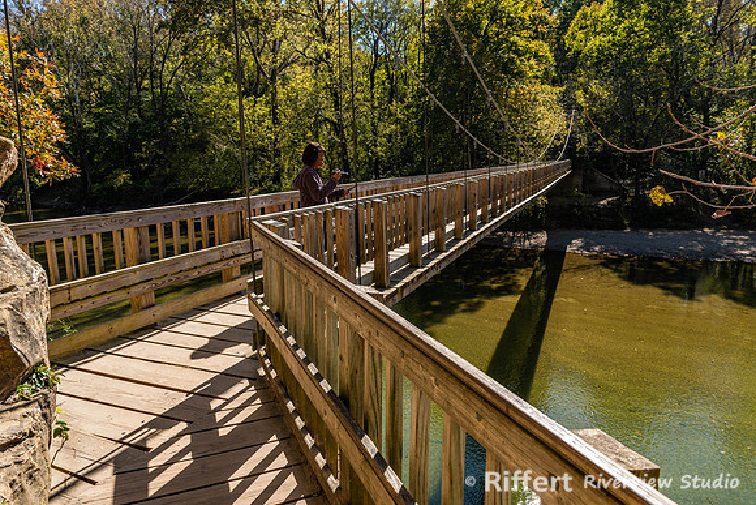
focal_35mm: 24
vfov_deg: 53.2
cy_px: 252
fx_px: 504
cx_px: 378
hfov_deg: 73.7
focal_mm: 24
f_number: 8
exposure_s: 1/200
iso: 125
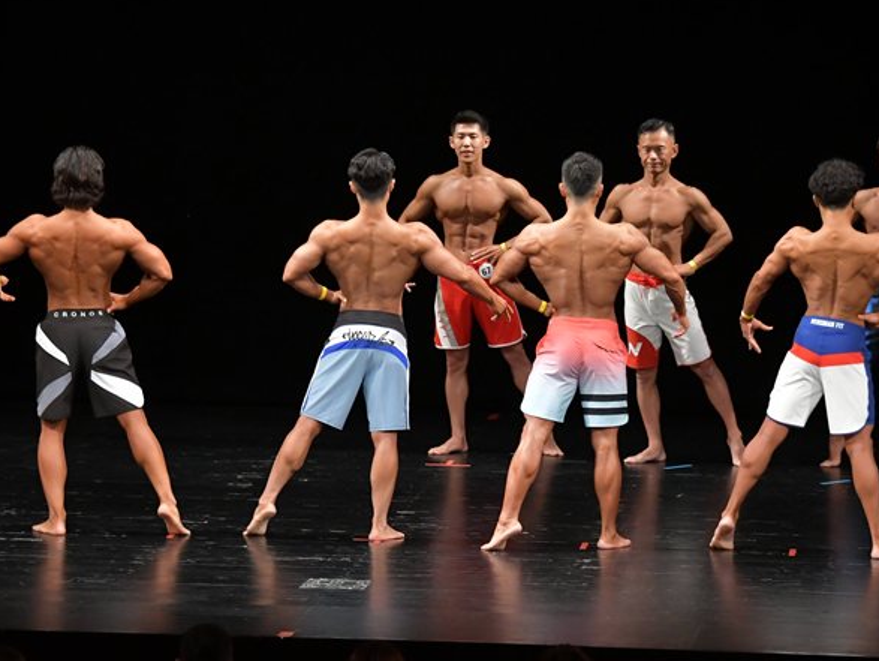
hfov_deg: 9.3
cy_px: 304
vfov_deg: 7.0
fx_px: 5412
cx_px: 480
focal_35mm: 213
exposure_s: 1/400
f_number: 5.6
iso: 3200
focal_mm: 112
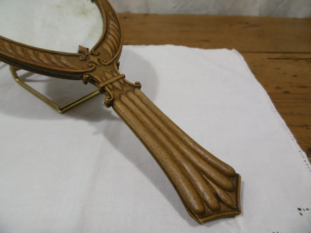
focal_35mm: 24
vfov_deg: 56.8
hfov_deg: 71.6
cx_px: 156
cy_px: 116
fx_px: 216
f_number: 3.1
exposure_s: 1/30
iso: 100
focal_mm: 4.3
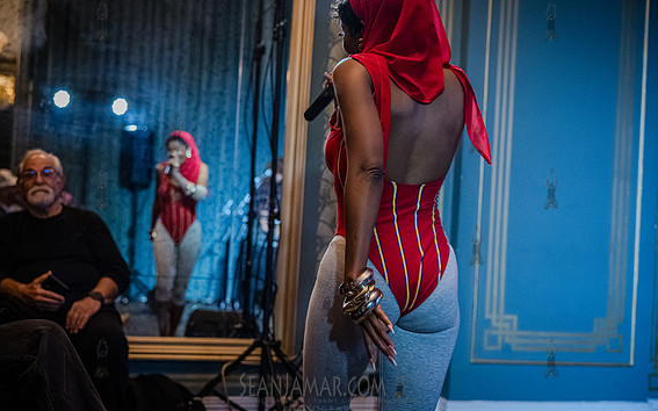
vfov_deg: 26.8
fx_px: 861
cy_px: 189
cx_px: 326
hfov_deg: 41.8
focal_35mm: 48
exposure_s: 1/160
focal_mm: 46
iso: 16000
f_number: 3.2
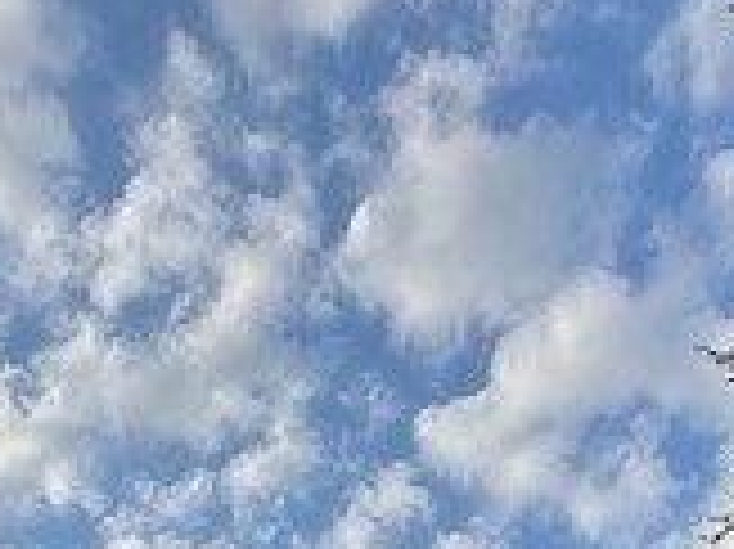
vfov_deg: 19.8
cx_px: 288
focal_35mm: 55
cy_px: 981
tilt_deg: +9.5
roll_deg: +0.8
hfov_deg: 34.8
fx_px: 1165
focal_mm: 2.22
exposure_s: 1/1323
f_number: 2.2
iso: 40
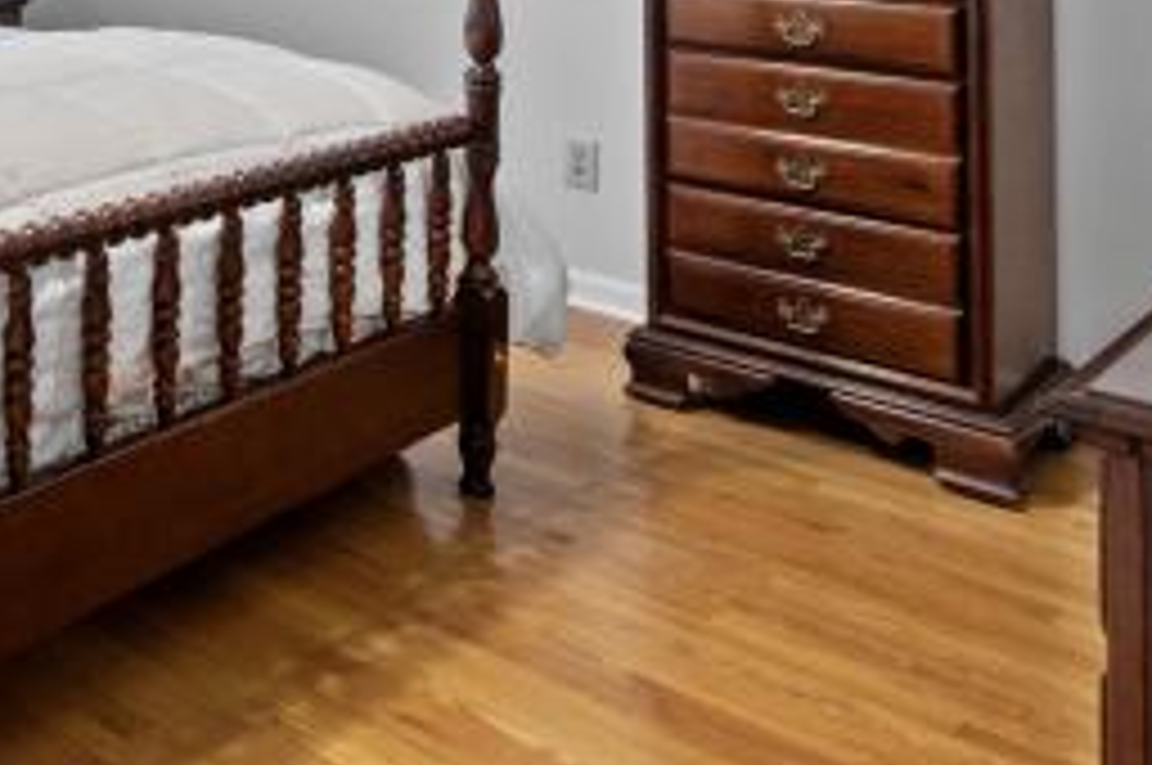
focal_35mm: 44
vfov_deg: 26.4
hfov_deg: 35.9
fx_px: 1406
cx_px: -194
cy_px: -194
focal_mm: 10
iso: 400
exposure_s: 1/1.25
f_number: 10
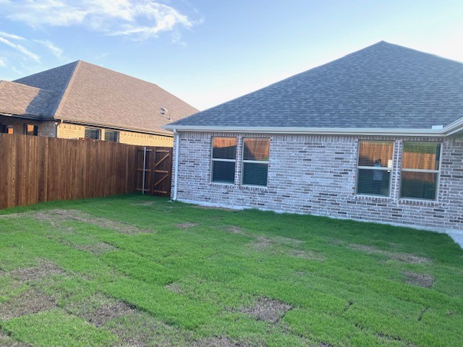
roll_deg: -4.5
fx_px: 348
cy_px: 174
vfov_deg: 53.1
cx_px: 232
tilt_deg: -1.5
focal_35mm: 26
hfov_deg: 67.3
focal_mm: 4.25
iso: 32
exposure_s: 1/502
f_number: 1.8
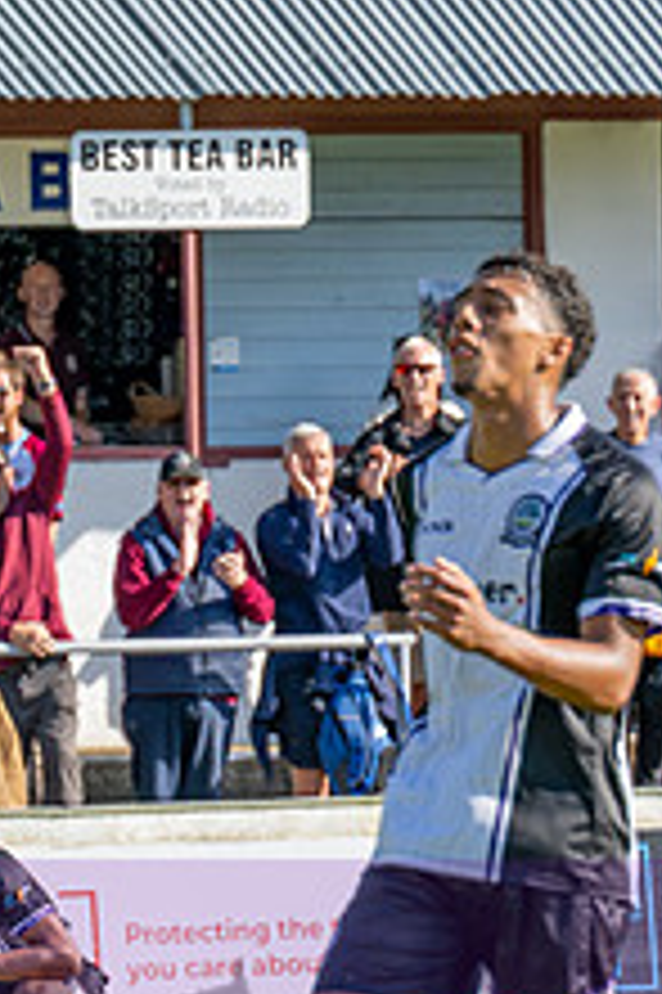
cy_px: 642
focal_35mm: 668
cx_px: -658
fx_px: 18453
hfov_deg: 2.0
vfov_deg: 3.1
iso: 400
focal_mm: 125
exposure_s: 1/2500
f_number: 4
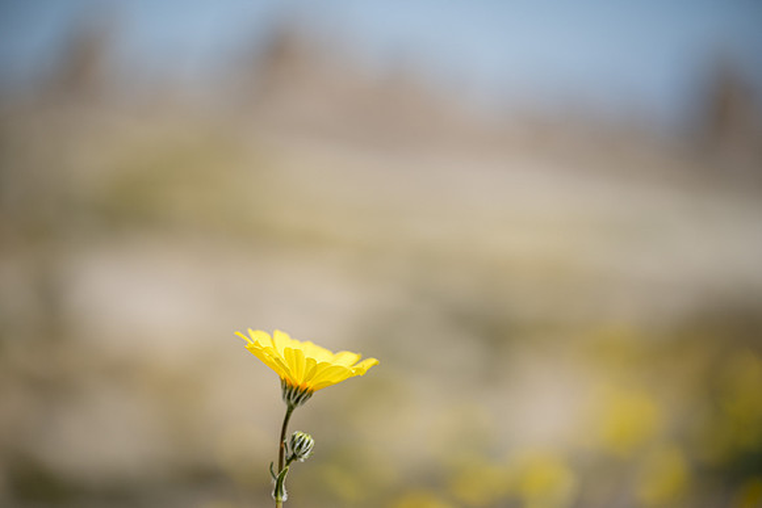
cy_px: 254
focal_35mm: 105
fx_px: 2223
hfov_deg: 19.5
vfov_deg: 13.0
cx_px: 381
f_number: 3.2
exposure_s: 1/3200
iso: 100
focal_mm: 105
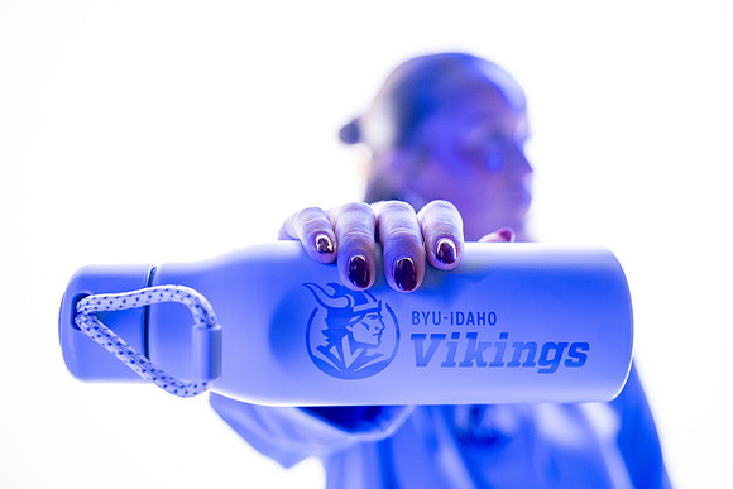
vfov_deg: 32.7
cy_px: 244
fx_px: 833
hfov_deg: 47.5
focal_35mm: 41
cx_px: 379
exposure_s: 1/200
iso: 800
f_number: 3.2
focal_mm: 38
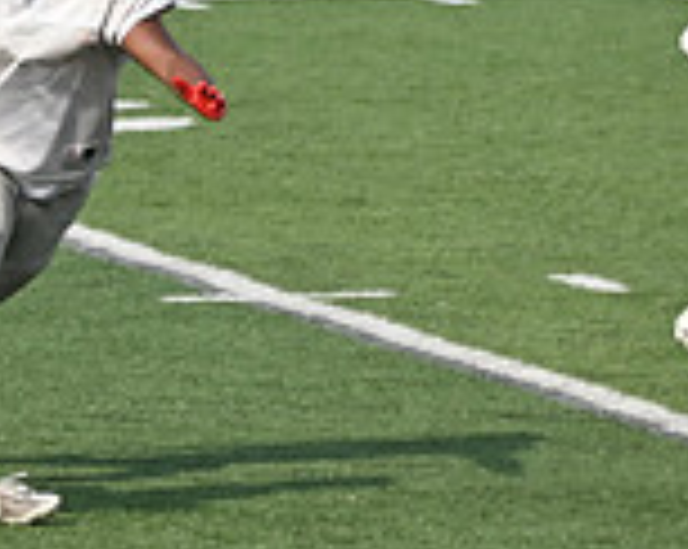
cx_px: -189
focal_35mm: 1016
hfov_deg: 1.9
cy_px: 70
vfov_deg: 1.5
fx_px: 20662
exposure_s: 1/800
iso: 125
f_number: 5.6
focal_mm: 190
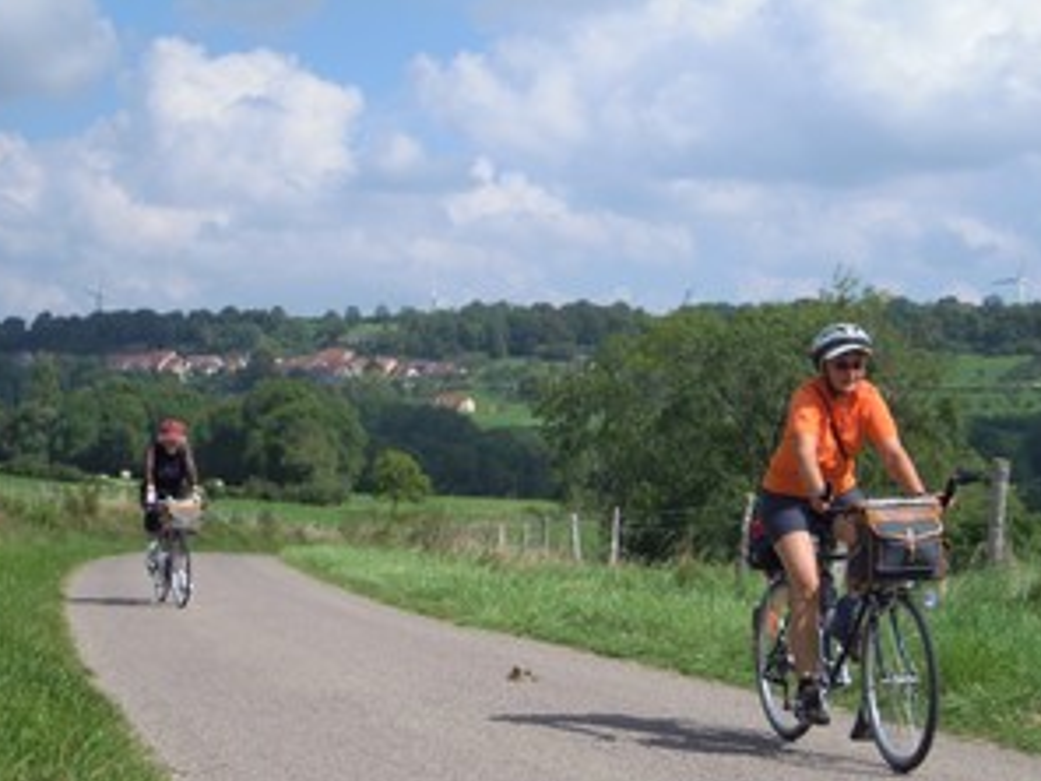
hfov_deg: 27.8
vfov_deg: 20.8
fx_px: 2105
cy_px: 591
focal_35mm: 70
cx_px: 570
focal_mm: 8.3
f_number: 9.6
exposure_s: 1/200
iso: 100
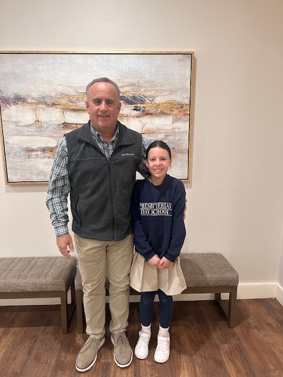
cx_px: 142
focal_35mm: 24
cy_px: 188
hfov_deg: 56.8
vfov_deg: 71.6
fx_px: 262
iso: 250
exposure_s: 1/60
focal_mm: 6.86
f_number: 1.78
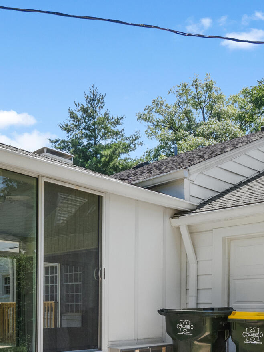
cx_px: 132
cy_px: 301
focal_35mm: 41
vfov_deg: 42.8
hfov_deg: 35.2
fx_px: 417
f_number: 10
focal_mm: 10
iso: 400
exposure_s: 1/800
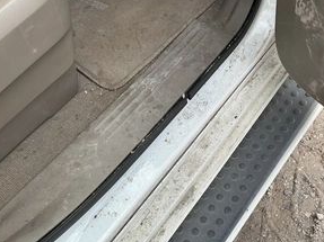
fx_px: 365
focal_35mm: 39
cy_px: 144
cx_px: 178
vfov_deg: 36.7
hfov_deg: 47.8
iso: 25
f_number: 1.8
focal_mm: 3
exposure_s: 1/327
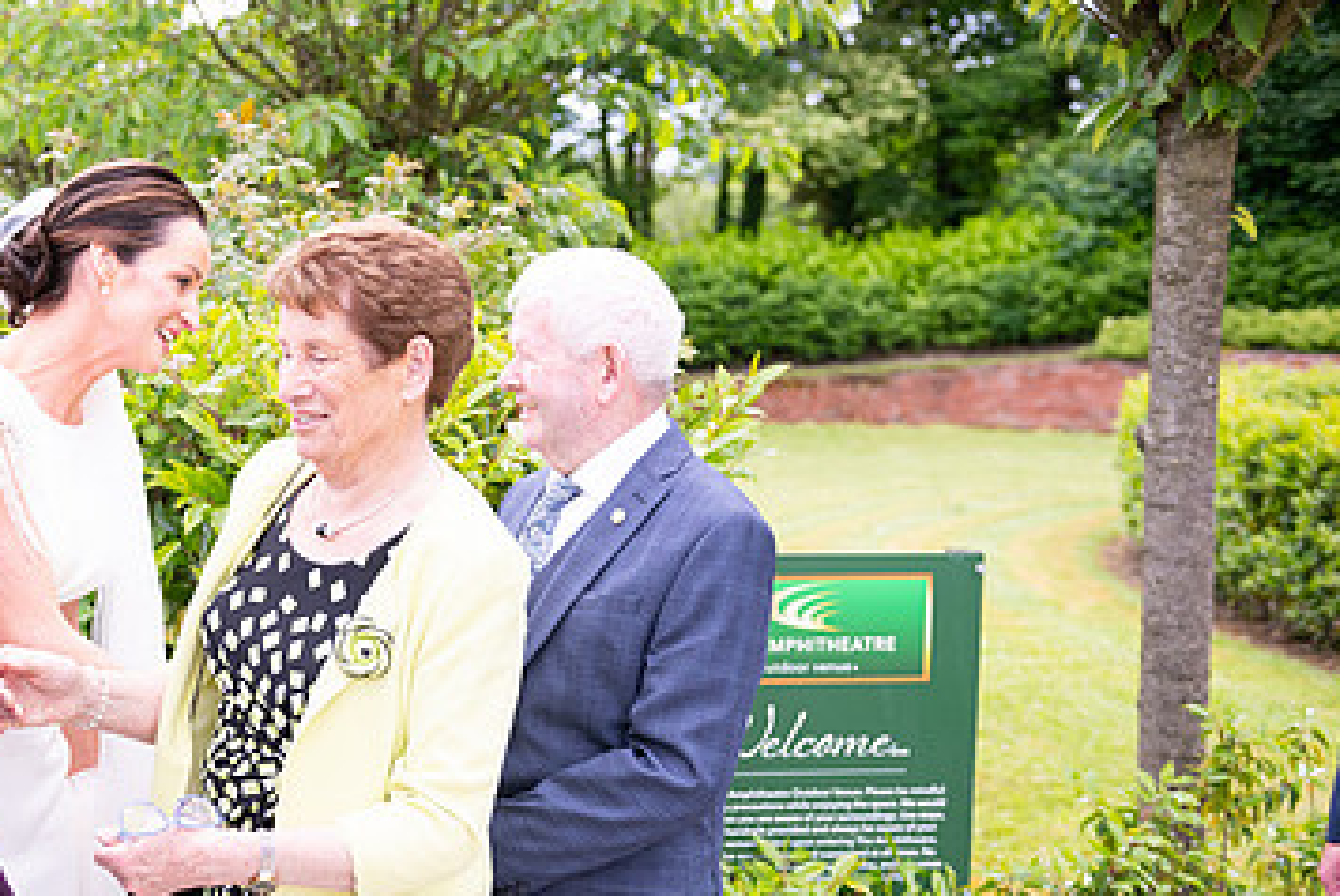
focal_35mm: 57
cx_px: 282
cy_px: 616
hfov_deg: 34.1
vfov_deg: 23.7
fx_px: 2123
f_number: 3.5
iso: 250
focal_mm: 35
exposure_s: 1/1000
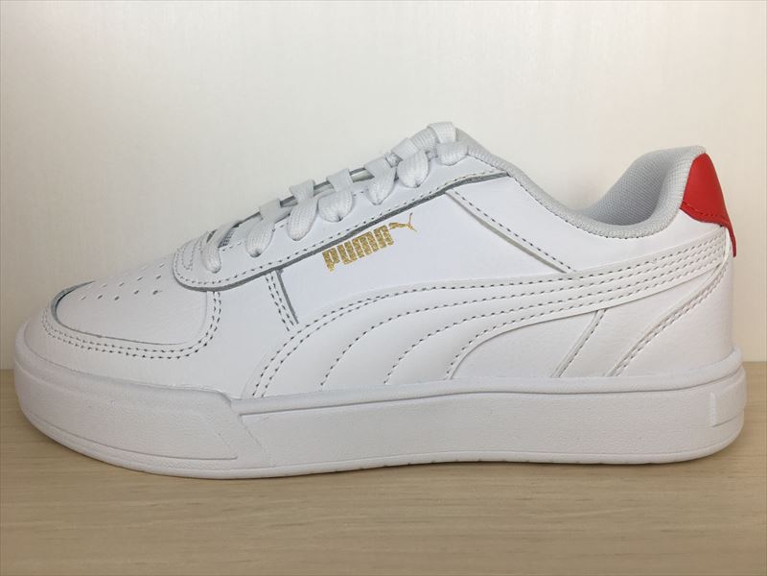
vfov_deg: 48.2
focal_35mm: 29
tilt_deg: -11.5
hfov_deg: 61.7
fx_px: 643
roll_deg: +0.7
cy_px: 288
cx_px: 384
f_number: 2.2
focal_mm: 4.15
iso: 25
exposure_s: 1/174
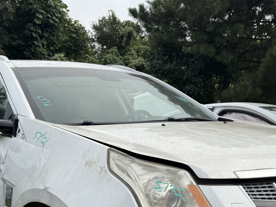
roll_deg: -1.6
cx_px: 145
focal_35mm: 50
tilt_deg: -12.1
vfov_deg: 27.3
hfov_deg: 38.2
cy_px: 213
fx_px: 399
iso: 80
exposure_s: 1/1901
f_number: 1.78
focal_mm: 6.76
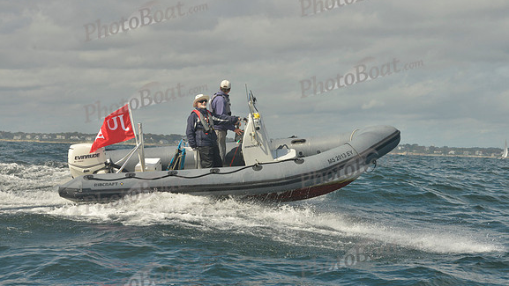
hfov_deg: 21.4
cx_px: 254
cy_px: 133
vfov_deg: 12.1
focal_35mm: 100
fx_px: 1350
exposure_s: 1/1250
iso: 400
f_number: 10
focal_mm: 95
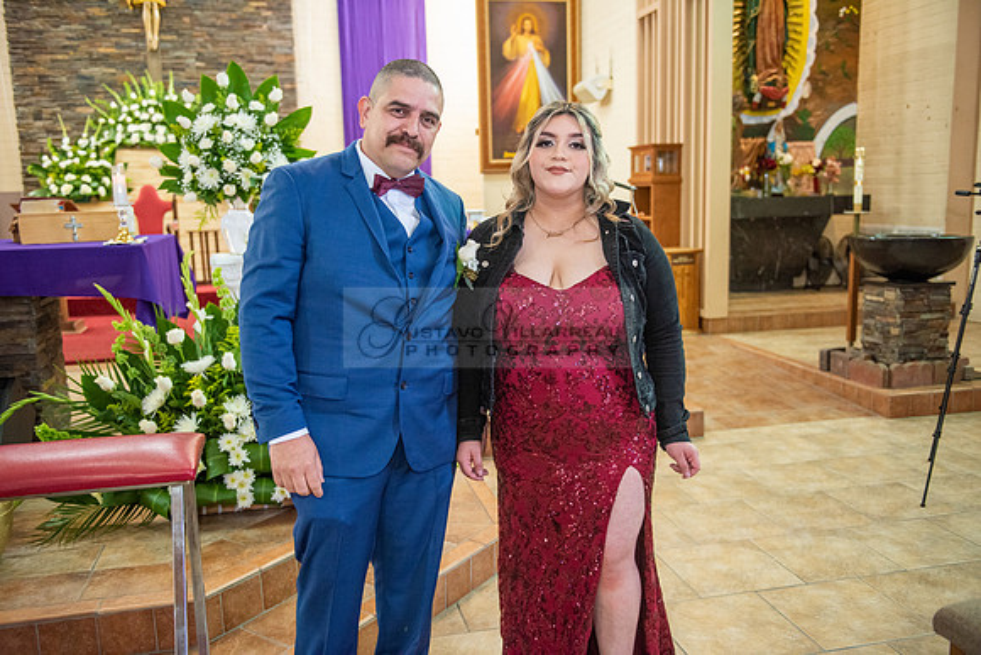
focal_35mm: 32
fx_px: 872
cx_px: 490
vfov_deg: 41.1
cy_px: 328
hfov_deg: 58.7
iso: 2000
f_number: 2.8
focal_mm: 32
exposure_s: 1/160
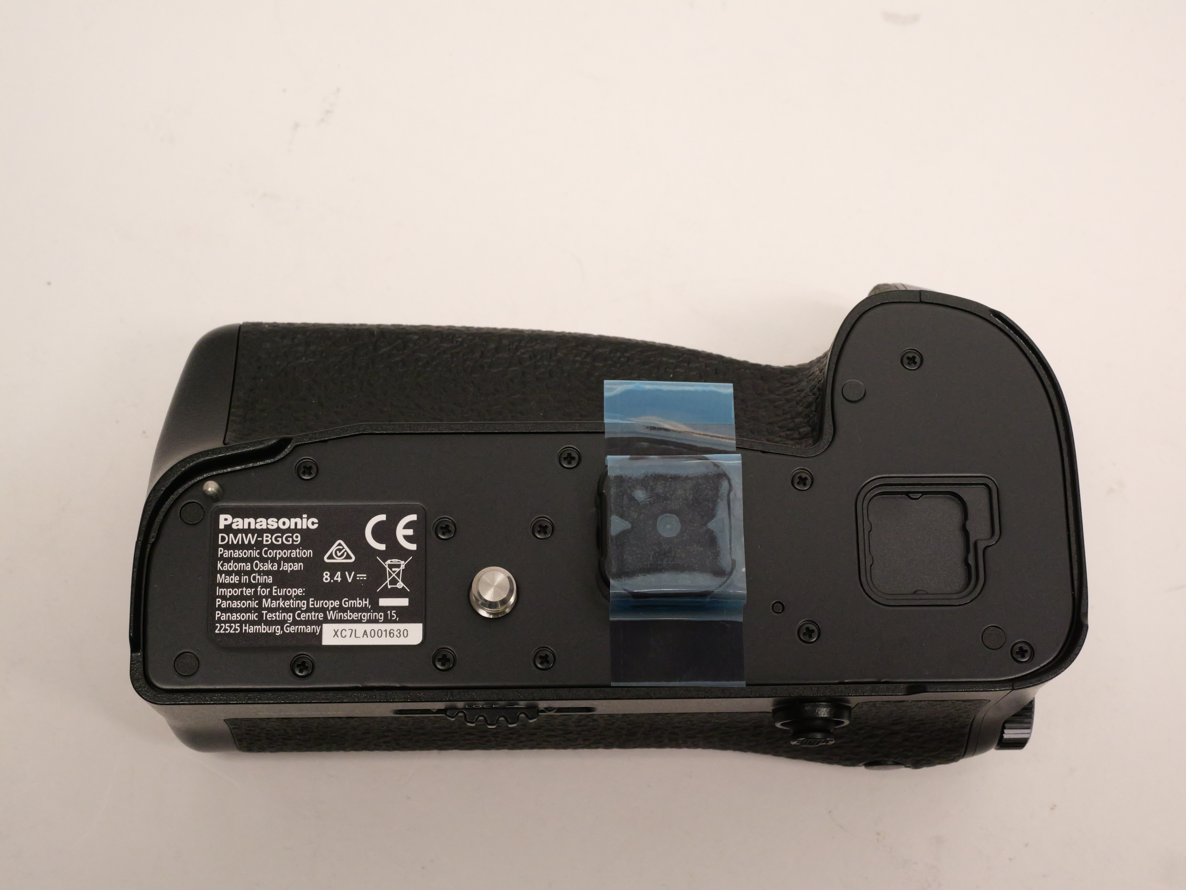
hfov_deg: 32.2
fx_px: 2056
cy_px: 445
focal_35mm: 60
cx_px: 593
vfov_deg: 24.4
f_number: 8
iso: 3200
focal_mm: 30
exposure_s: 1/160
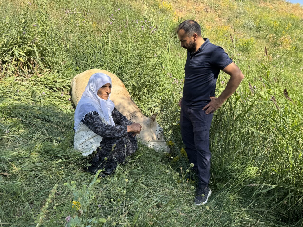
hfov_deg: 71.6
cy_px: 114
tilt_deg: -15.7
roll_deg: +2.7
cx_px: 152
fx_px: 210
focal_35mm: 24
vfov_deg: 56.8
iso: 80
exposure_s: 1/1980
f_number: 1.78
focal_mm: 6.76
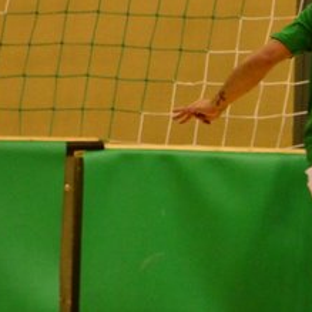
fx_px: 9963
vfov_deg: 1.8
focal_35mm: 977
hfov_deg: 1.8
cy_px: 114
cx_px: 509
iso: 4000
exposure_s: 1/320
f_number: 5.3
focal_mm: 210
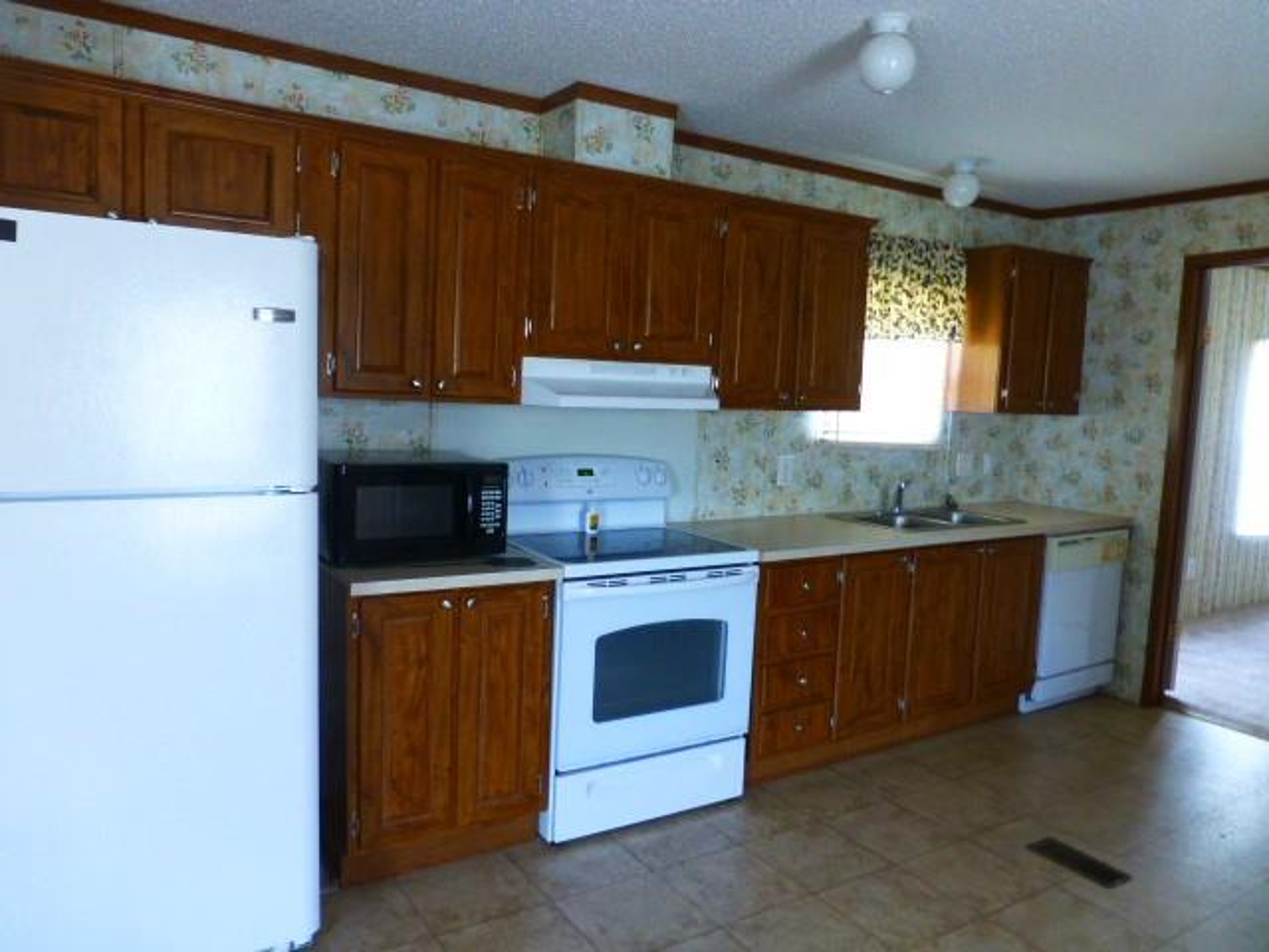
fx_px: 880
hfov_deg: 71.6
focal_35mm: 24
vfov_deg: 56.8
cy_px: 476
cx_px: 634
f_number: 3.3
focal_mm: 4.3
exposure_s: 1/10
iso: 400
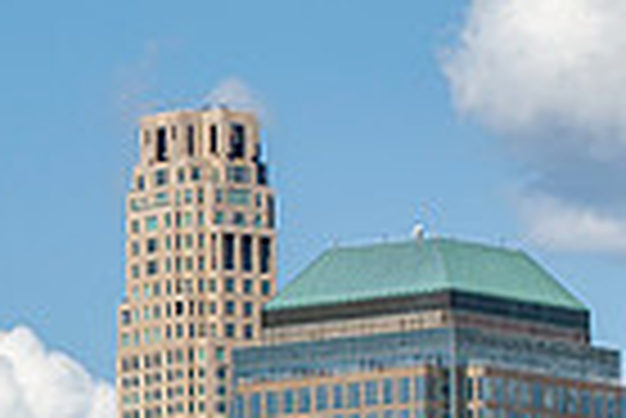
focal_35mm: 506
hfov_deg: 4.0
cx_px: -482
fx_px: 8808
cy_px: 780
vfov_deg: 2.7
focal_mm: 120
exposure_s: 1/2000
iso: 400
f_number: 5.6
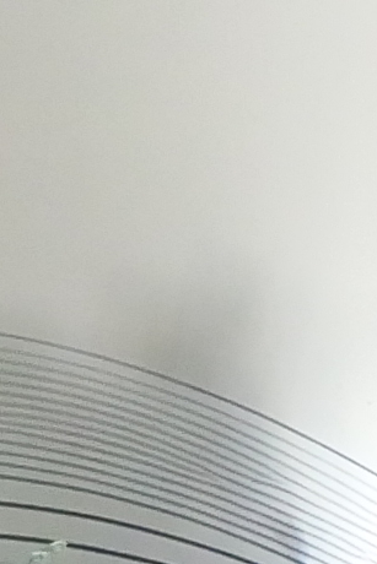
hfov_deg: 4.8
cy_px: 598
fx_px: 3673
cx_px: 1933
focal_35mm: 234
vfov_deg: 8.7
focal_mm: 14
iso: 3200
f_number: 5
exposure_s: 1/160
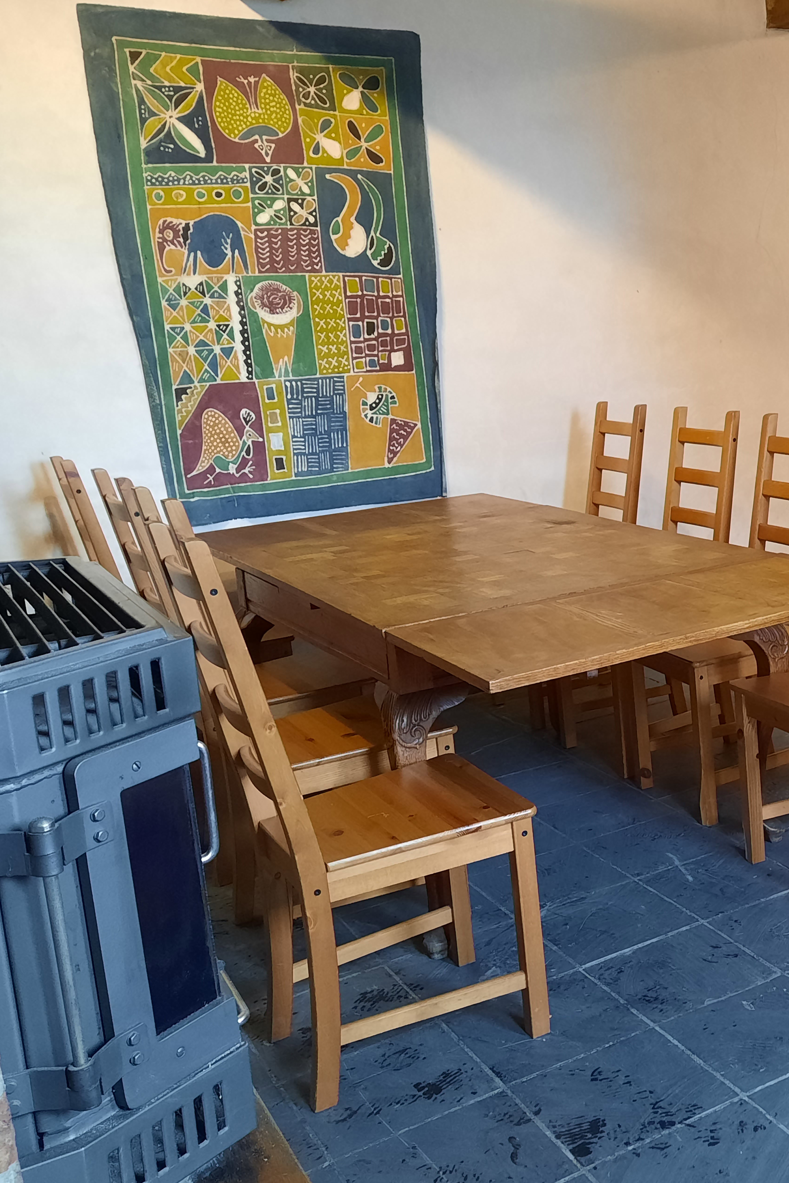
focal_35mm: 41
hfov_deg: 30.4
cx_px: 783
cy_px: 547
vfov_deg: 47.4
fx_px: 1348
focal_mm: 4.6
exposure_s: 1/25
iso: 400
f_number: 2
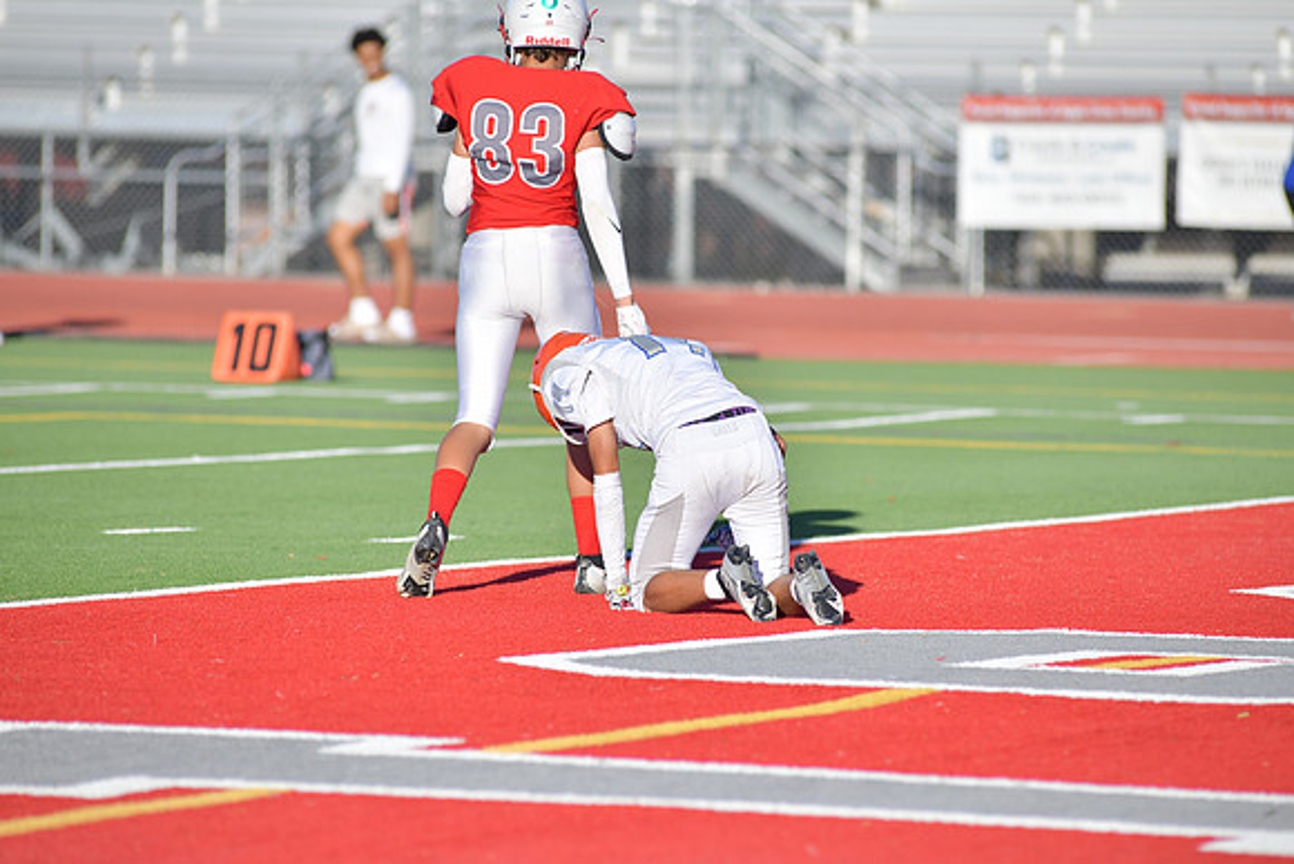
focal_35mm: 300
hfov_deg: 6.9
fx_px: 10785
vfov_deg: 4.6
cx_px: 647
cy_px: 432
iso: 320
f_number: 5
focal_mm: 300
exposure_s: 1/3200
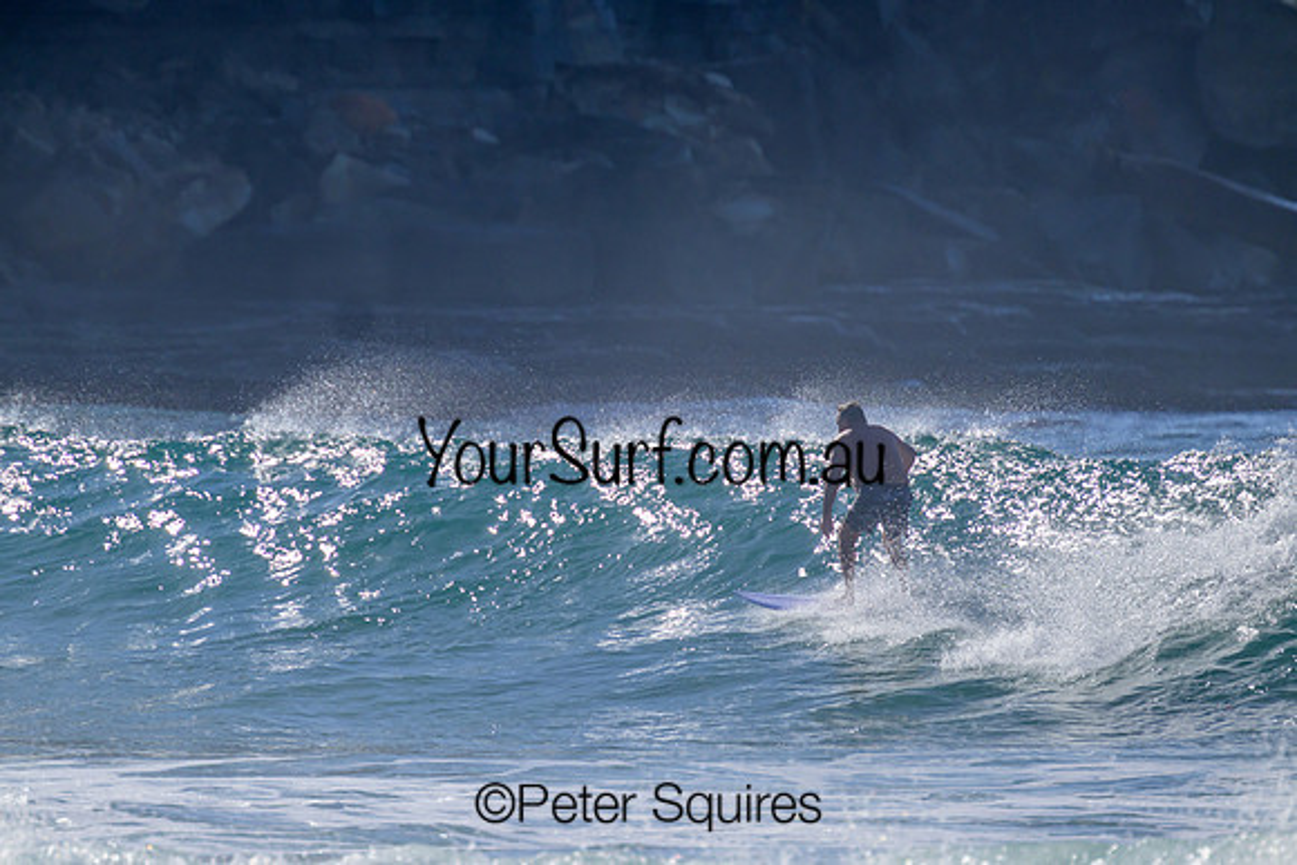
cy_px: 432
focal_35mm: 800
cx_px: 648
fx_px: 28828
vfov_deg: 1.7
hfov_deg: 2.6
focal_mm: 800
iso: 900
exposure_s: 1/2000
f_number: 11
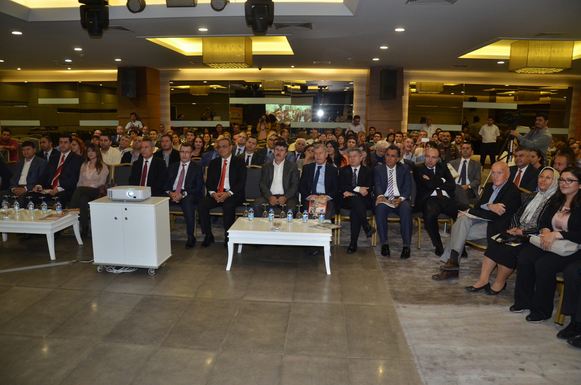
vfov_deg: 47.7
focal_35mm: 27
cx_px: 290
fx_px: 435
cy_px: 192
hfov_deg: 67.5
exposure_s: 1/60
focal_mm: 18
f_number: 4
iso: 800
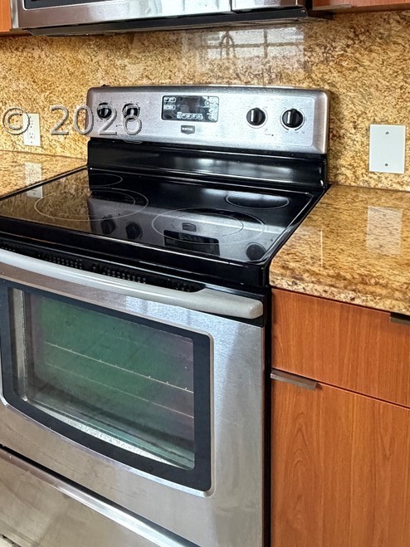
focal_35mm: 34
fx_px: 537
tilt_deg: -6.7
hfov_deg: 40.4
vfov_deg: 51.1
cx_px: 93
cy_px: 120
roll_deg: +2.0
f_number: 2.2
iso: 500
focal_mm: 2.22
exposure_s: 1/60
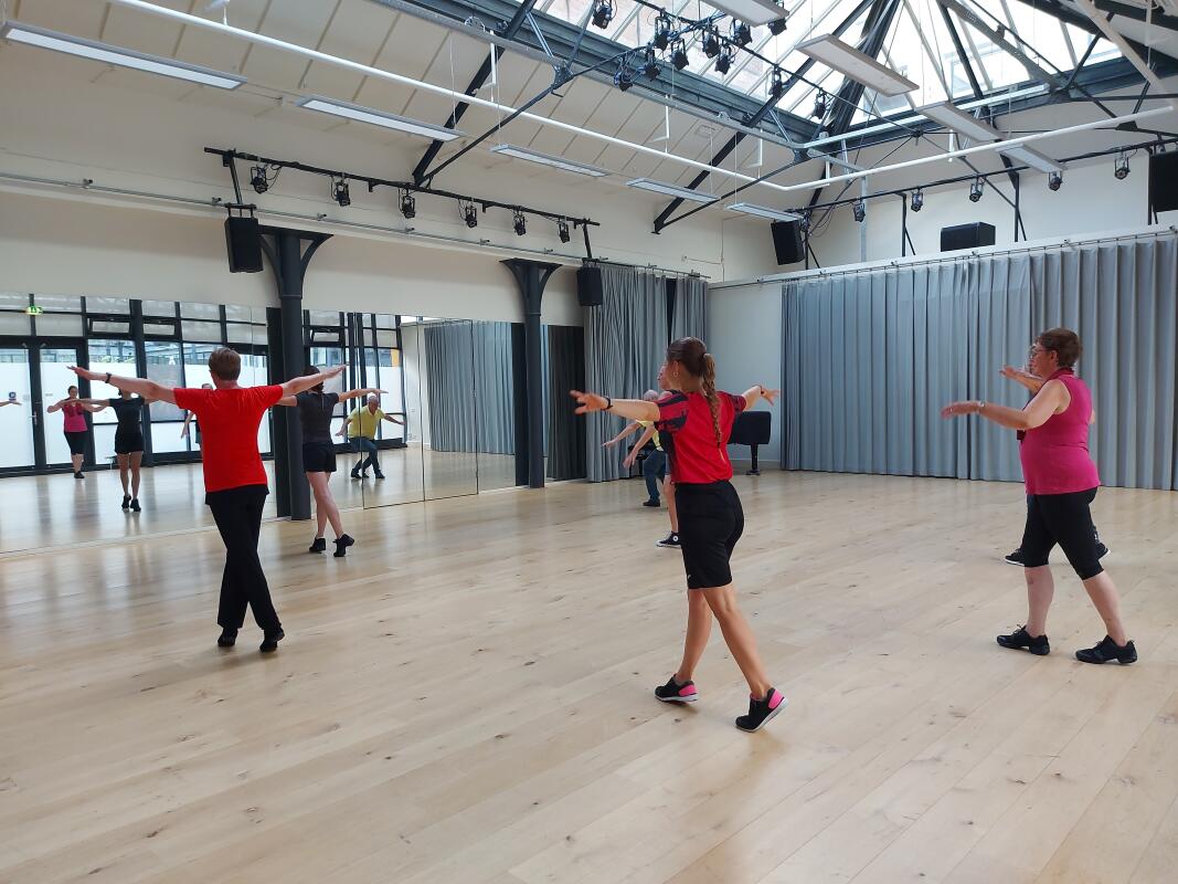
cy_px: 442
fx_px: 817
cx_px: 589
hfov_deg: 71.6
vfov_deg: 56.8
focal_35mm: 24
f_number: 1.8
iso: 80
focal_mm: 5.23
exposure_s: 1/50
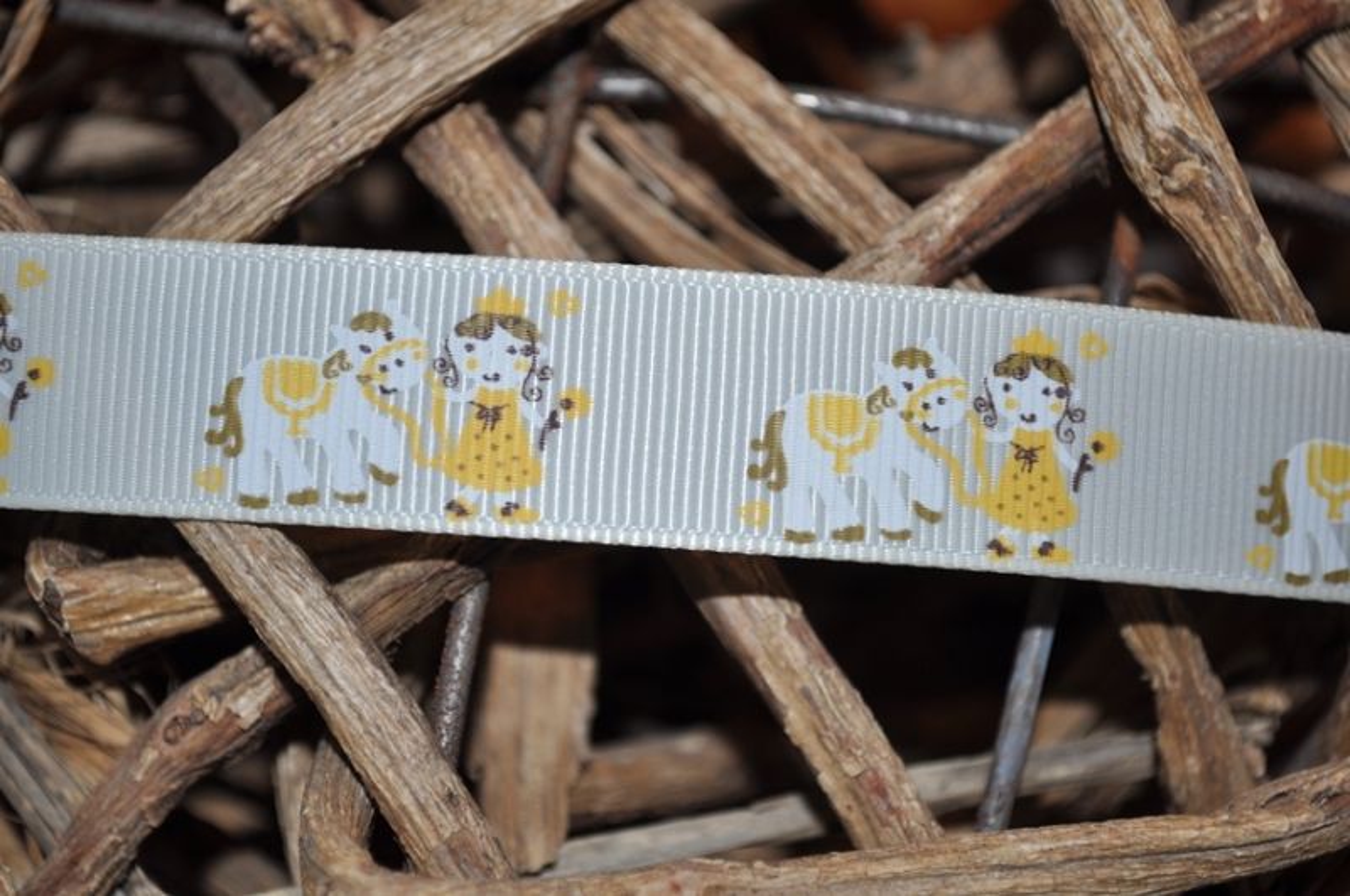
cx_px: 675
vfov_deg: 19.7
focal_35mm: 69
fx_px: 2584
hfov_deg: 29.3
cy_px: 448
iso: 200
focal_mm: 46
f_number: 5.3
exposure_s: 1/60
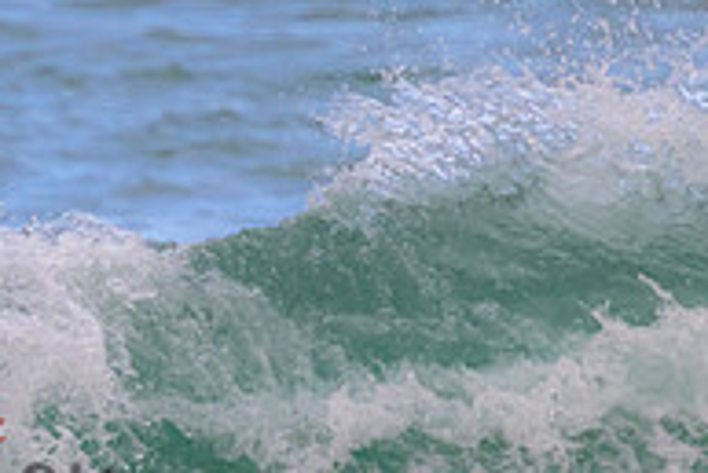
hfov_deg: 0.9
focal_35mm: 2408
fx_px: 47391
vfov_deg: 0.6
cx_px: -271
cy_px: 449
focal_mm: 800
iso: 2500
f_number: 11
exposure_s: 1/1250
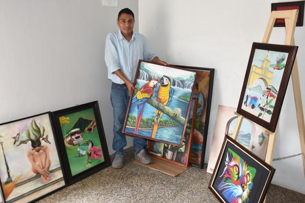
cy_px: 102
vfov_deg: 38.4
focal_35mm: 34
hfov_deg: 55.1
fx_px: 292
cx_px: 152
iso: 400
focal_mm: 23
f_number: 4
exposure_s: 1/80
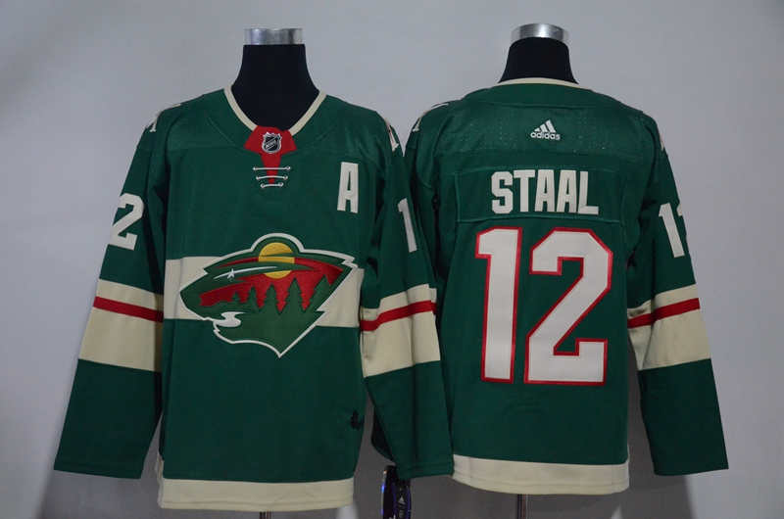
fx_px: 1304
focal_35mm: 60
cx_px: 392
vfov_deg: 22.5
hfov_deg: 33.5
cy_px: 260
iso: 4000
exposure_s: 1/100
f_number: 4.5
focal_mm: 40
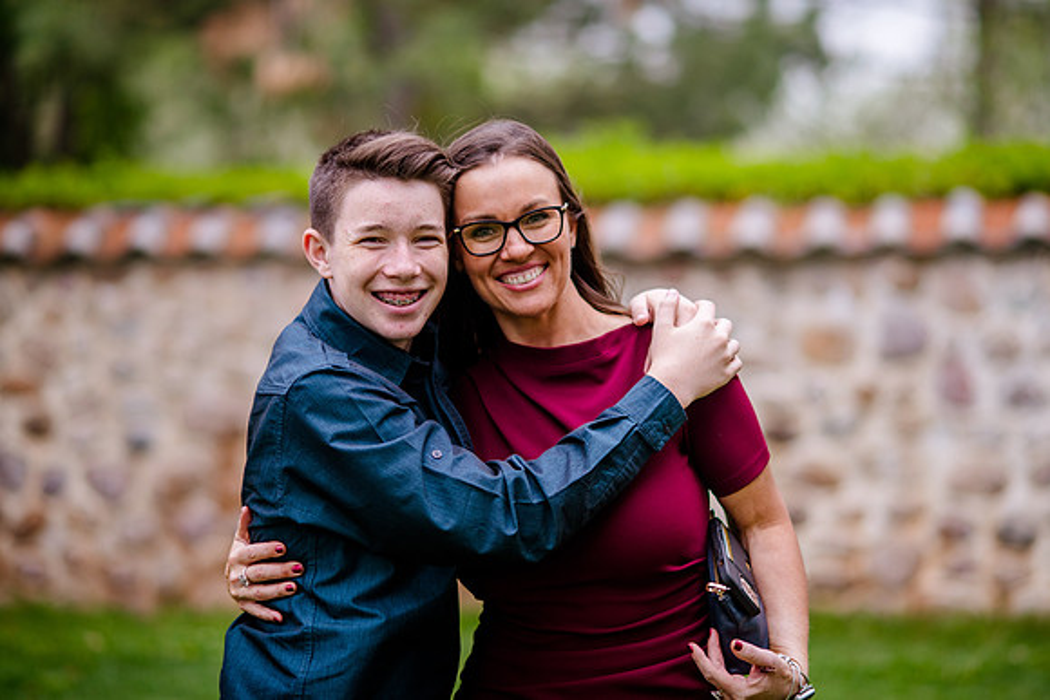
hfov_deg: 18.6
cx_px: 525
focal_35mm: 110
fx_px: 3206
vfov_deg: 12.5
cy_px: 350
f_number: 2
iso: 200
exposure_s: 1/200
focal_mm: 105
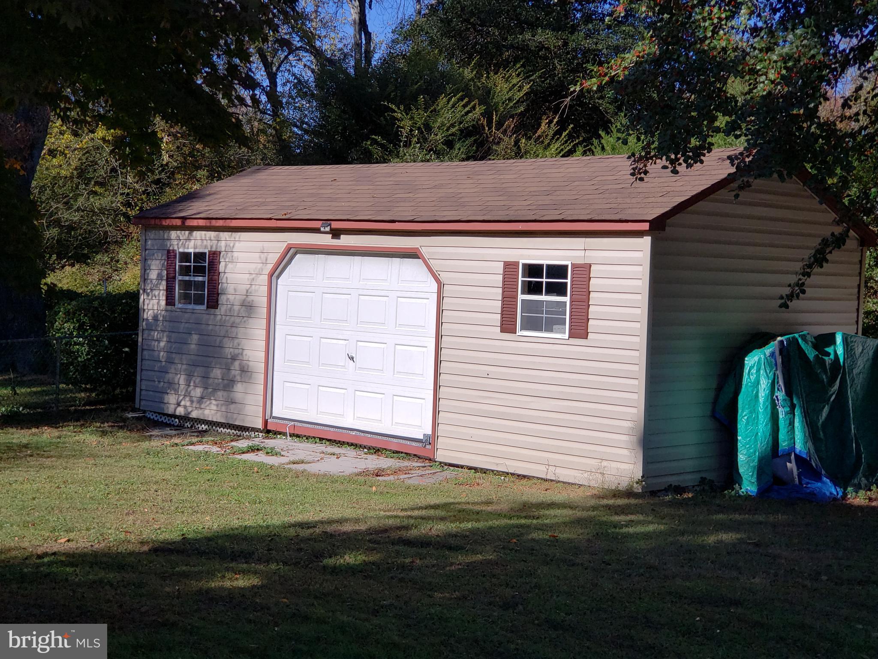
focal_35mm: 52
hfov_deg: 36.8
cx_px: 439
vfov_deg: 28.0
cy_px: 330
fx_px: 1319
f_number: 2.4
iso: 32
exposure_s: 1/1290
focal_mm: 6
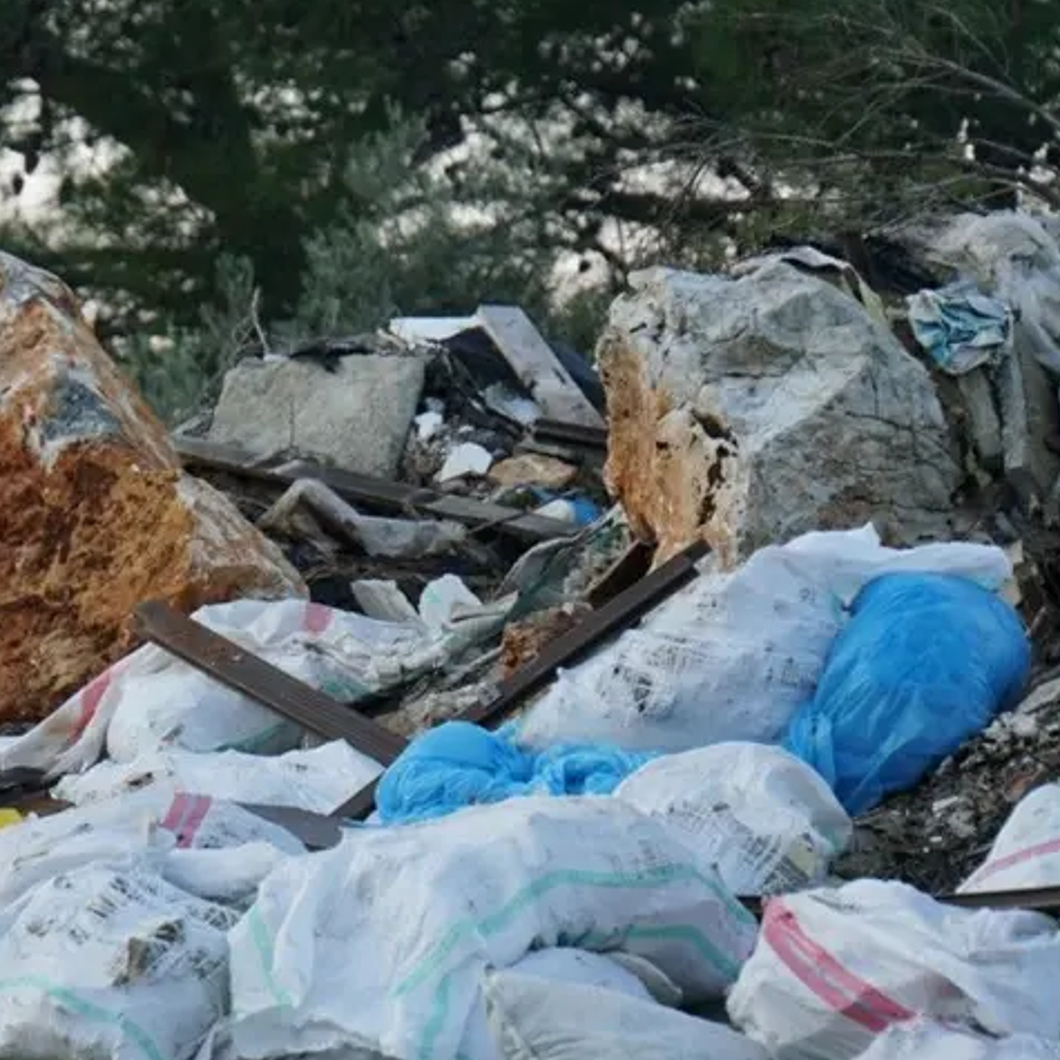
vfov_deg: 7.3
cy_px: 634
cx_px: 263
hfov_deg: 7.3
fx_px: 8273
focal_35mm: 239
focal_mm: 101
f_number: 6.3
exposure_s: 1/160
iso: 160
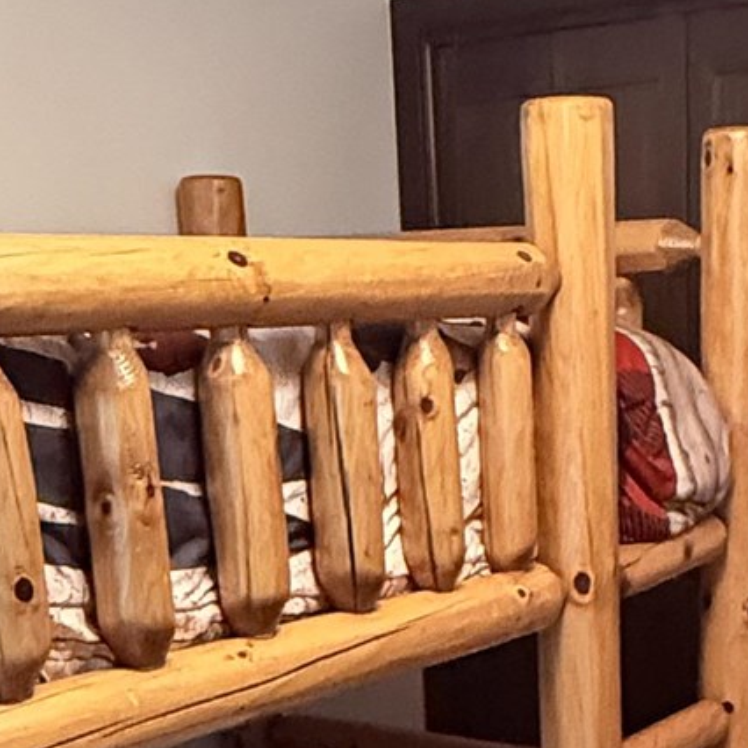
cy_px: 795
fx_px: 1638
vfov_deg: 24.2
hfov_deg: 25.5
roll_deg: +1.3
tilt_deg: -15.2
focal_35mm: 67
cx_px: 546
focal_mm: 2.22
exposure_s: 1/40
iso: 1000
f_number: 2.2
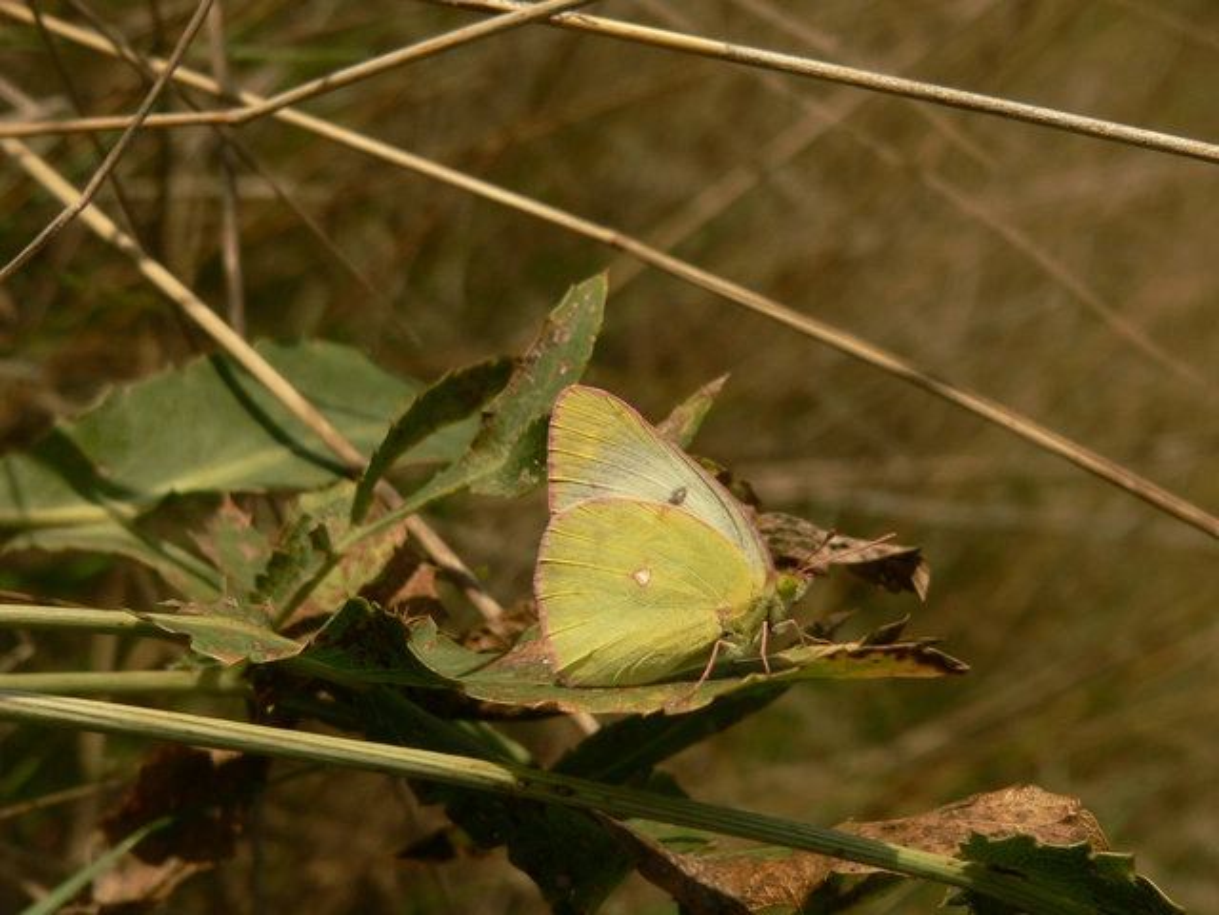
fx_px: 3345
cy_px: 458
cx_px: 610
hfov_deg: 20.7
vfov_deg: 15.6
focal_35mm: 95
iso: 80
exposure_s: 1/1000
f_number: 4.6
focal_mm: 15.9
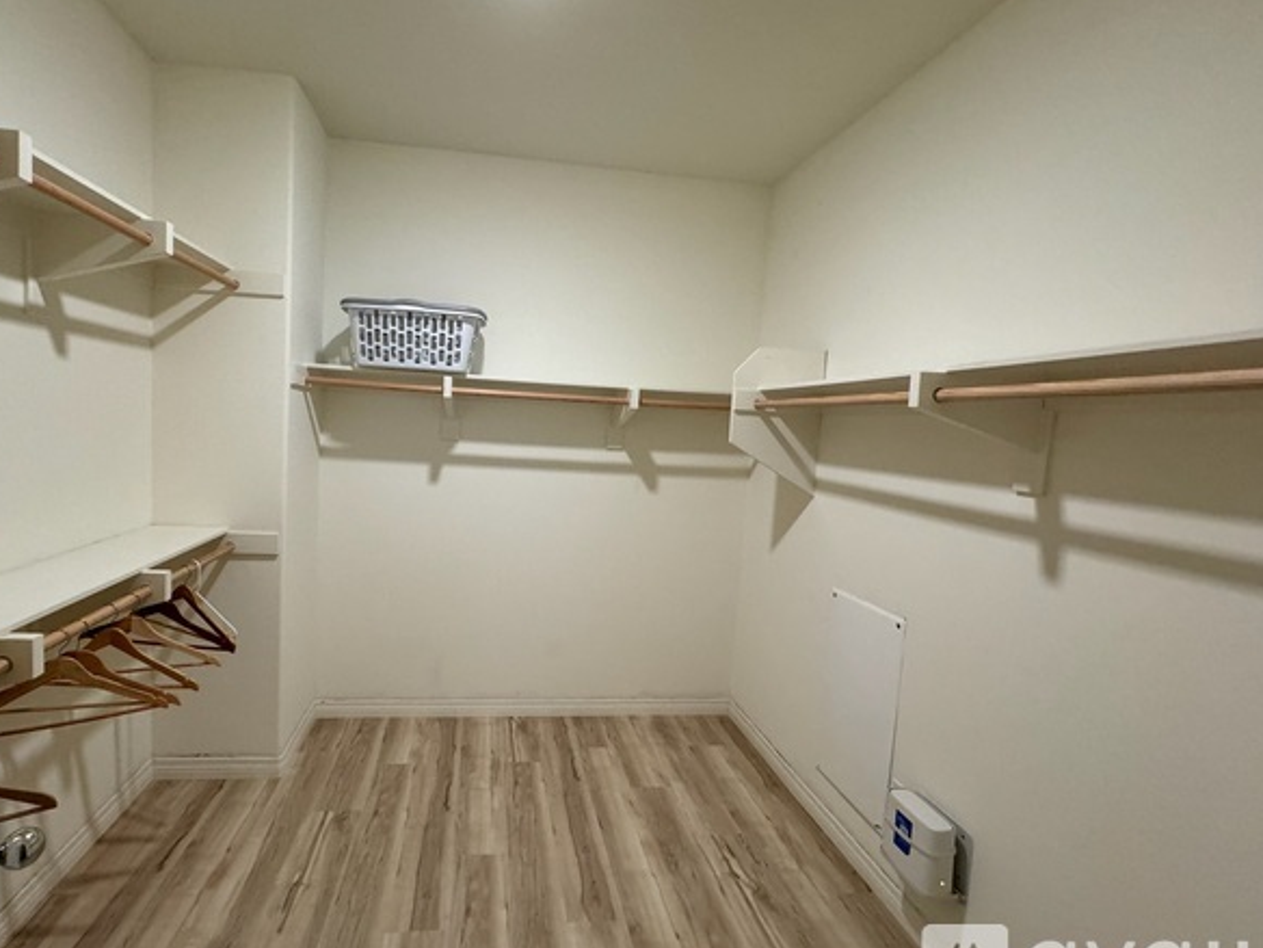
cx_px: 550
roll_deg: -3.4
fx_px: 584
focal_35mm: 16
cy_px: 470
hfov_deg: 94.0
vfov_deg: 78.1
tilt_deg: -4.7
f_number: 2.2
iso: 320
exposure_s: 1/120
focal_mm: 2.22
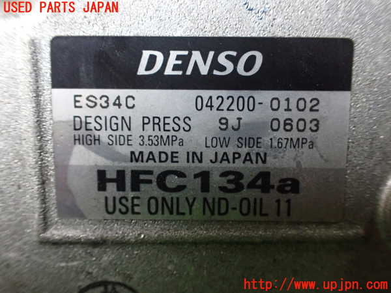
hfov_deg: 60.0
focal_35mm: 30
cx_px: 196
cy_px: 146
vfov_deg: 46.8
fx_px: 339
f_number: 2.3
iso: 800
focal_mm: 5.4
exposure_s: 1/60
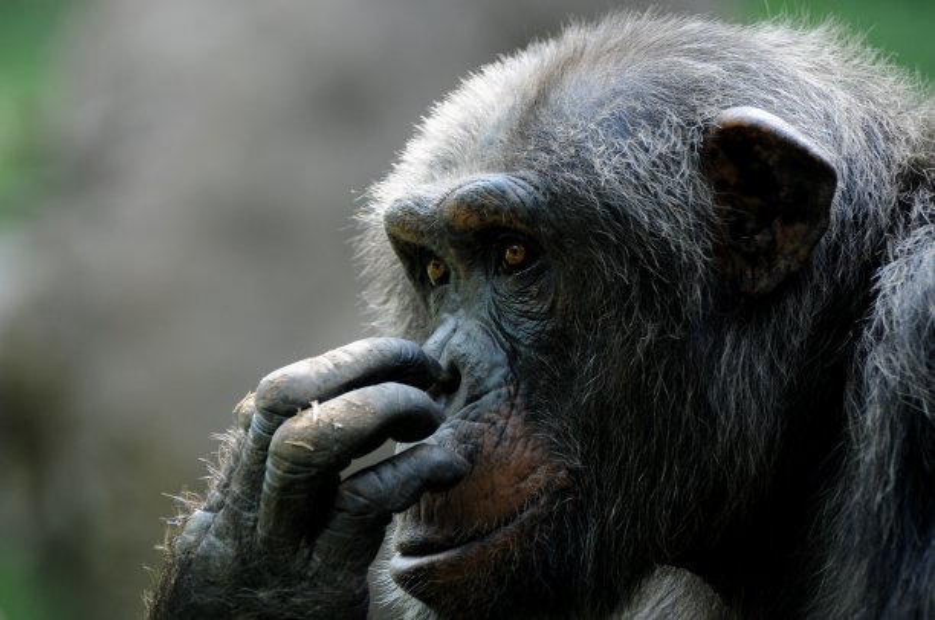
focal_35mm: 330
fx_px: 8557
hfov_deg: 6.3
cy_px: 310
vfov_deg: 4.2
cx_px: 468
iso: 400
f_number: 5.3
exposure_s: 1/125
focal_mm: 220
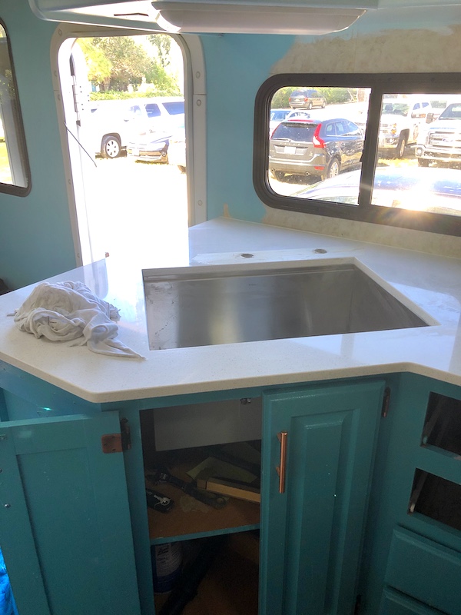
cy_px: 308
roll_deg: +0.1
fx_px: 497
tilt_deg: -23.7
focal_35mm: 28
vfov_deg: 63.4
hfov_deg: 49.7
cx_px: 230
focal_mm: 4
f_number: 1.8
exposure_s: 1/44
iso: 25
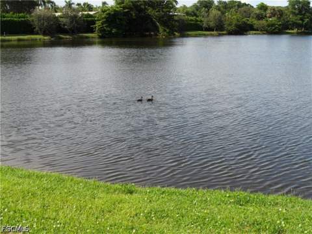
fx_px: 451
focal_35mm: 50
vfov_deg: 29.1
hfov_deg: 38.2
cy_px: 117
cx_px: 156
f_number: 5.4
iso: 80
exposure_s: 1/350
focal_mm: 8.2
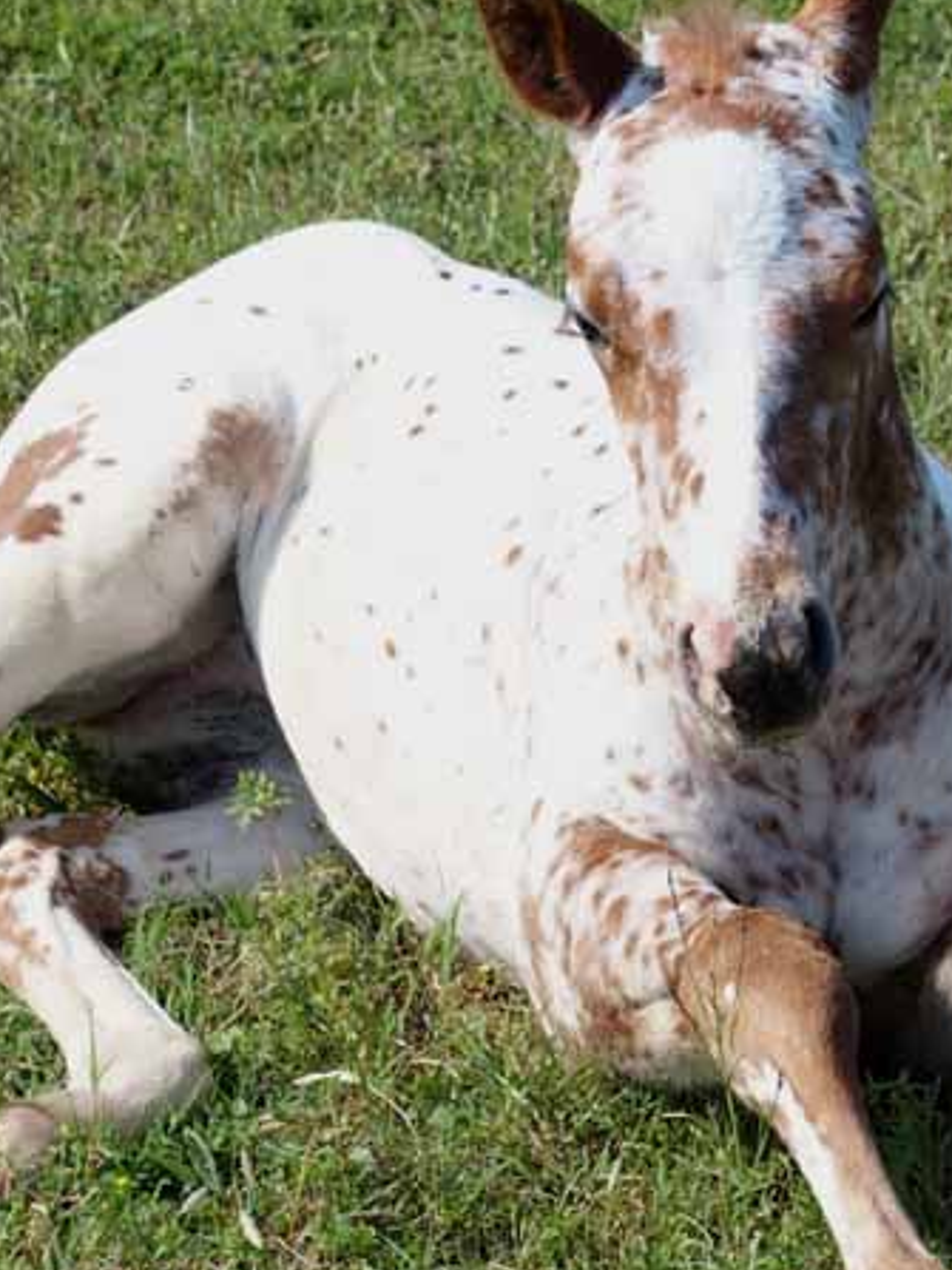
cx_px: 811
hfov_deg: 7.7
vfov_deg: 10.3
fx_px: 7044
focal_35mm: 192
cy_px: 662
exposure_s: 1/640
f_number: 3.5
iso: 100
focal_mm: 19.6
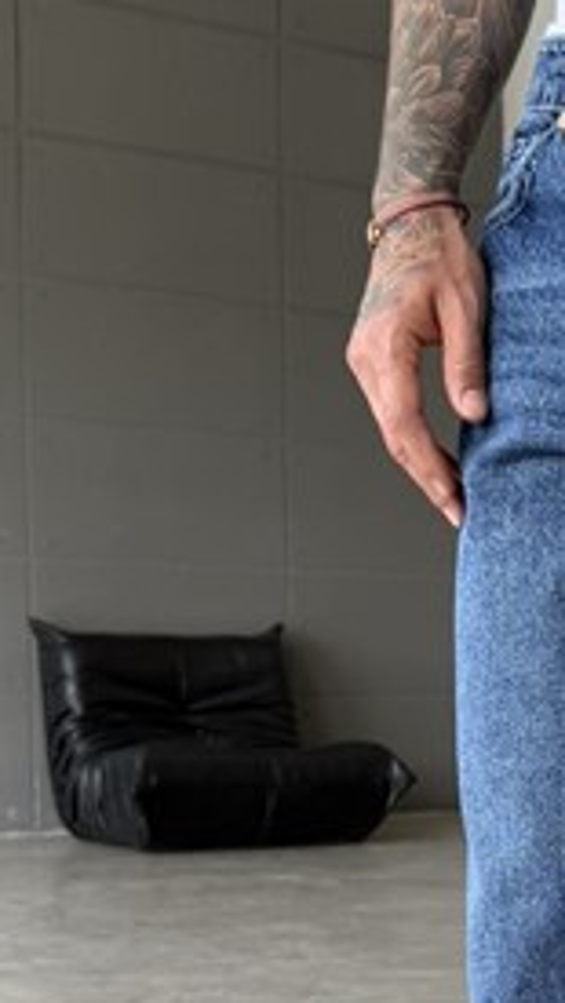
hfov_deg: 15.3
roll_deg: -0.4
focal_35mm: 76
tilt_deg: -4.8
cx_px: 704
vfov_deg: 27.3
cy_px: 817
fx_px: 2021
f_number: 1.78
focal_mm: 6.76
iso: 64
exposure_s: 1/163
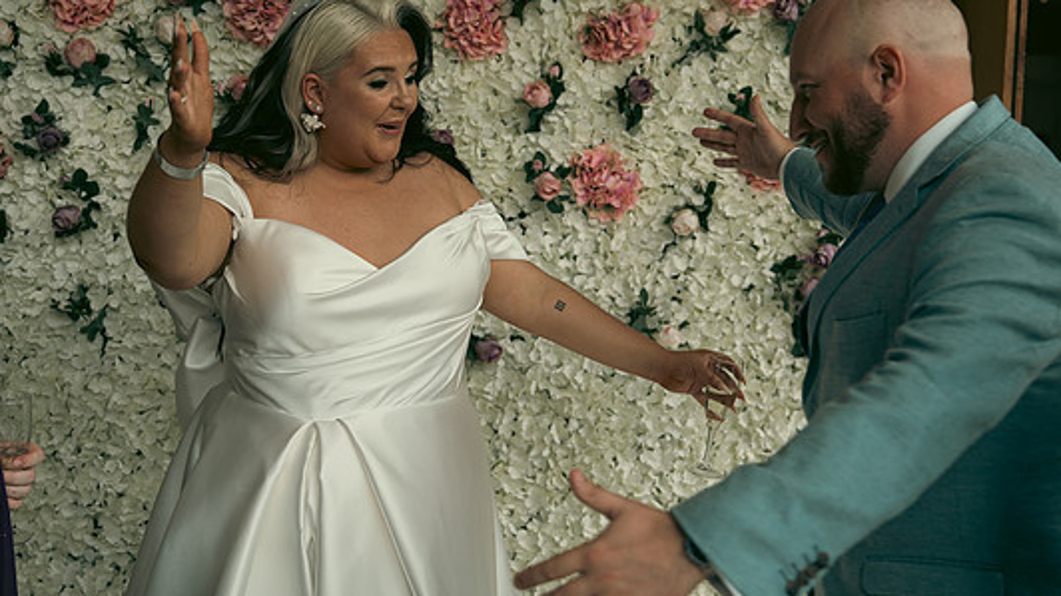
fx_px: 1350
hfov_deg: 42.9
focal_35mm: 48
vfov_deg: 24.8
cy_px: 224
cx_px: 558
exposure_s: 1/160
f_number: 3.5
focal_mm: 42
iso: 125
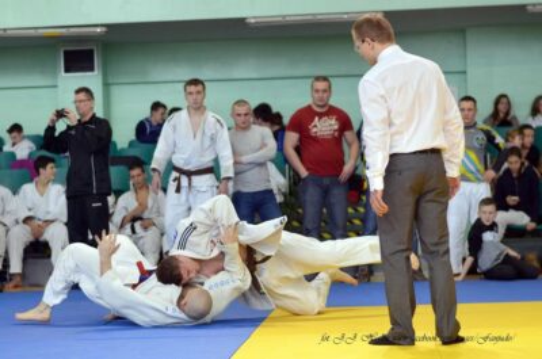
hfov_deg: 27.0
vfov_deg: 18.1
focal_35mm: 75
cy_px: 180
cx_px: 271
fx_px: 1127
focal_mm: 50
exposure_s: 1/1000
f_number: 2.2
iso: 1000
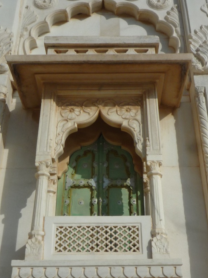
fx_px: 361
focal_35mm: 45
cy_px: 170
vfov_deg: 41.8
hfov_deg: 32.2
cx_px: 107
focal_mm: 4.4
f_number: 8
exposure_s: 1/800
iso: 100
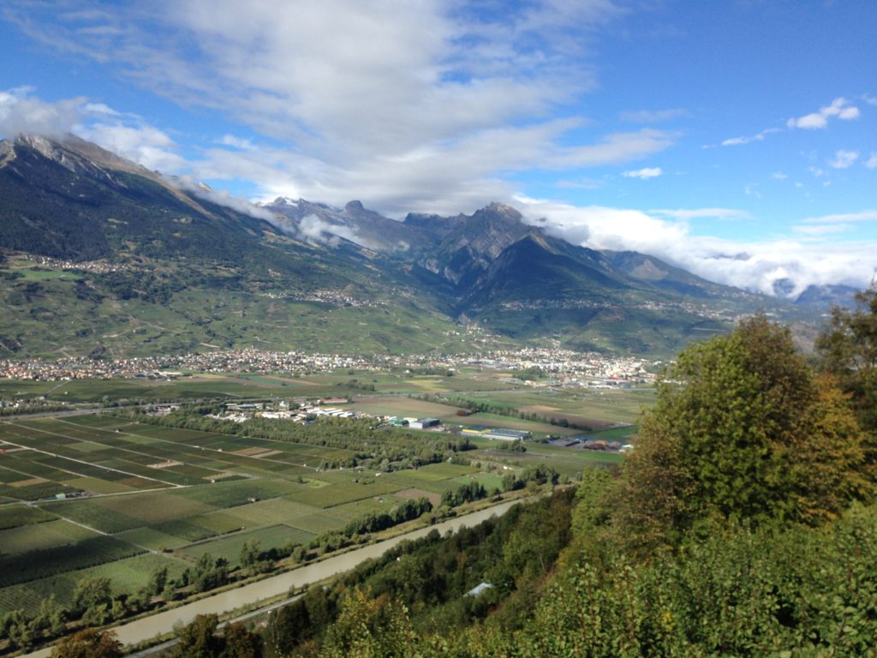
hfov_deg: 55.4
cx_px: 438
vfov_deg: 42.9
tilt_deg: -0.7
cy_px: 329
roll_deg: -2.9
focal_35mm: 33
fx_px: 836
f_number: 2.4
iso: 50
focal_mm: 4.12
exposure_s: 1/1427
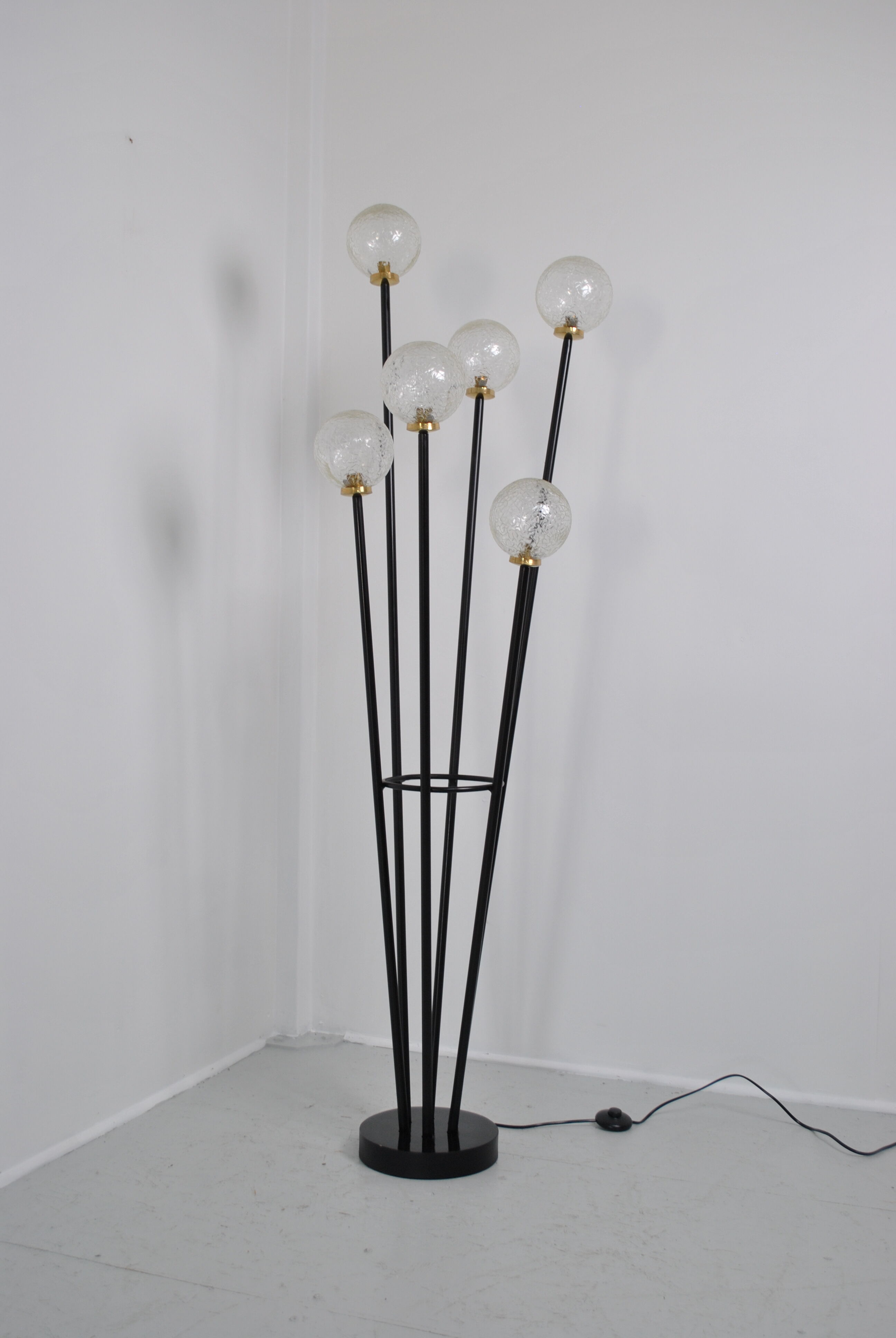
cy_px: 669
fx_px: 1452
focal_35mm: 39
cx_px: 448
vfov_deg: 49.5
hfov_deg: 34.3
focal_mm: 26
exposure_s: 1/30
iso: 220
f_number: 5.6
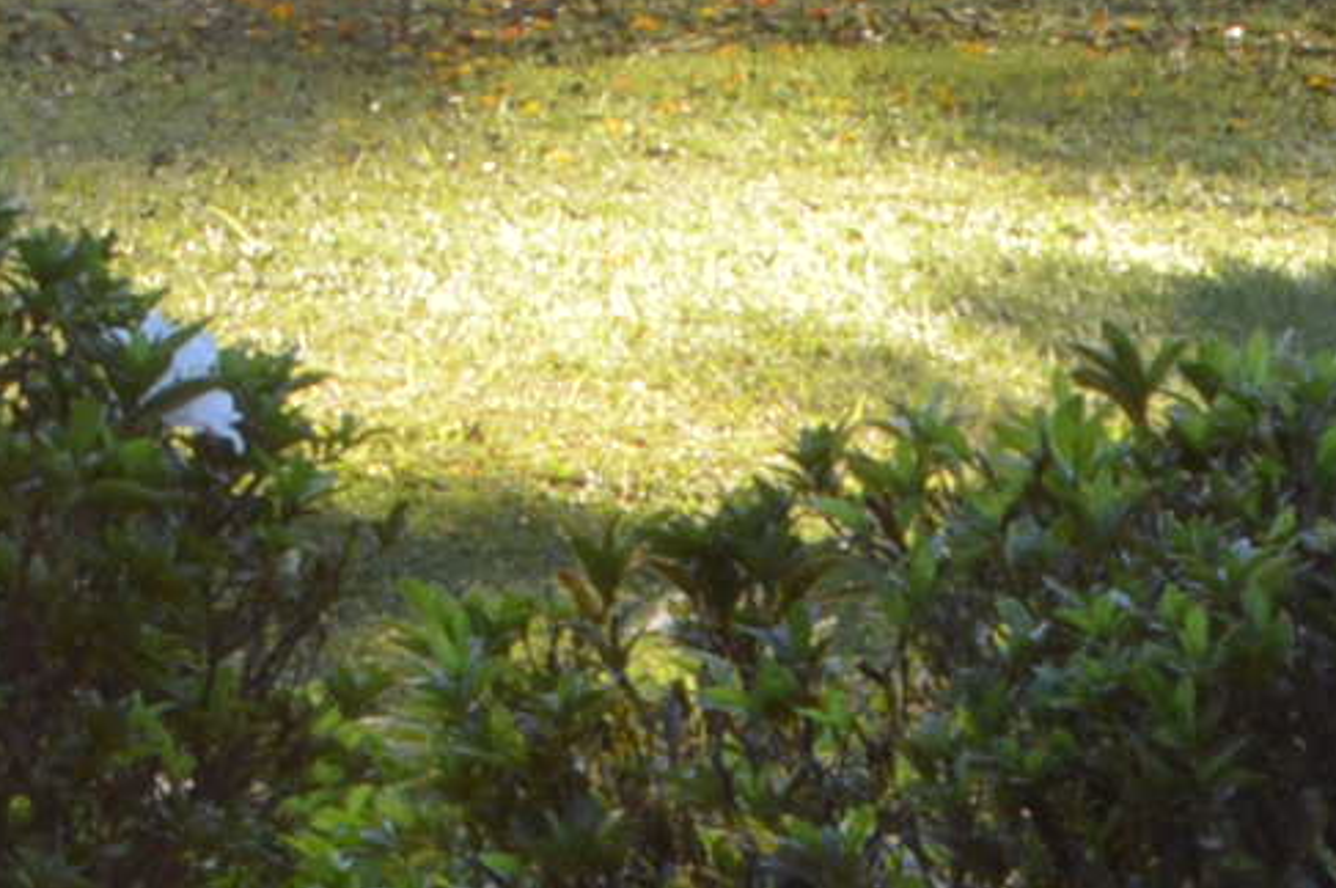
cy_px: -1377
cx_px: -1421
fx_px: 20650
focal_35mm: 557
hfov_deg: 3.7
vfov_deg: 2.4
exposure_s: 1/15
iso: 400
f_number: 25
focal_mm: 60
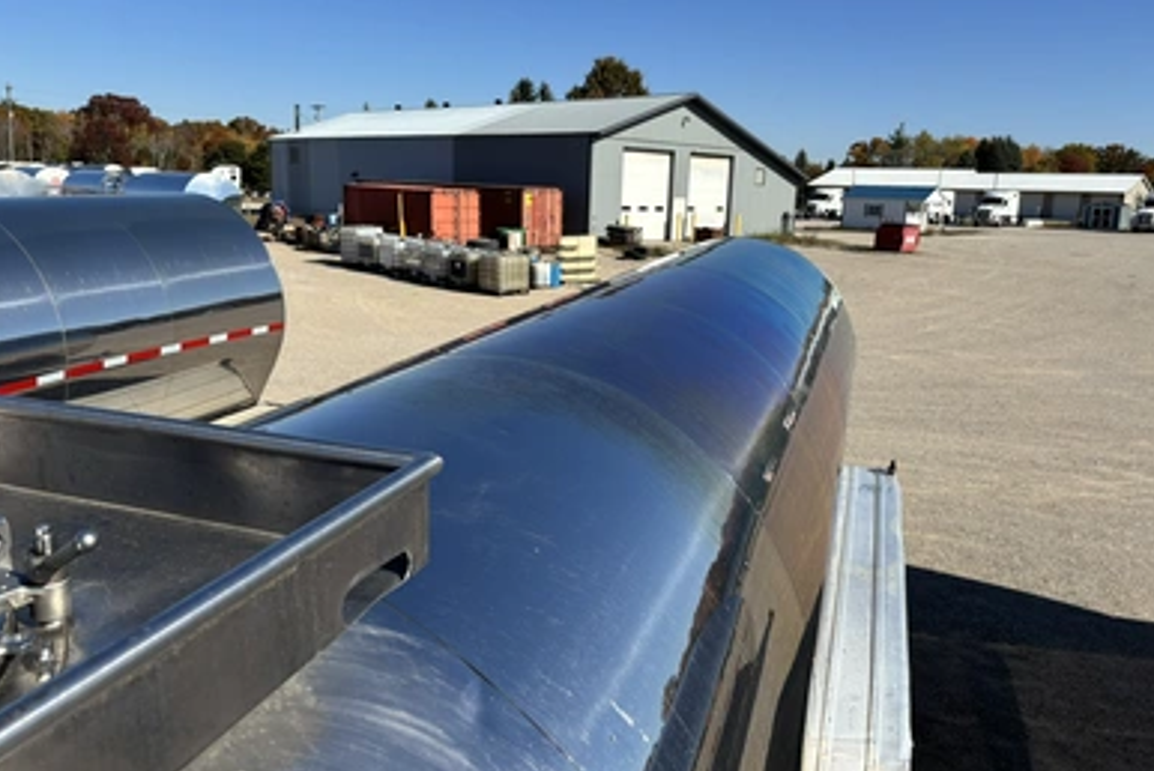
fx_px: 898
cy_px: 371
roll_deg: -1.7
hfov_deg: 65.4
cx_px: 580
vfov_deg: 46.5
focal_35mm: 28
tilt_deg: -13.1
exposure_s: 1/3937
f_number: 1.6
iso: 50
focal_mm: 5.96
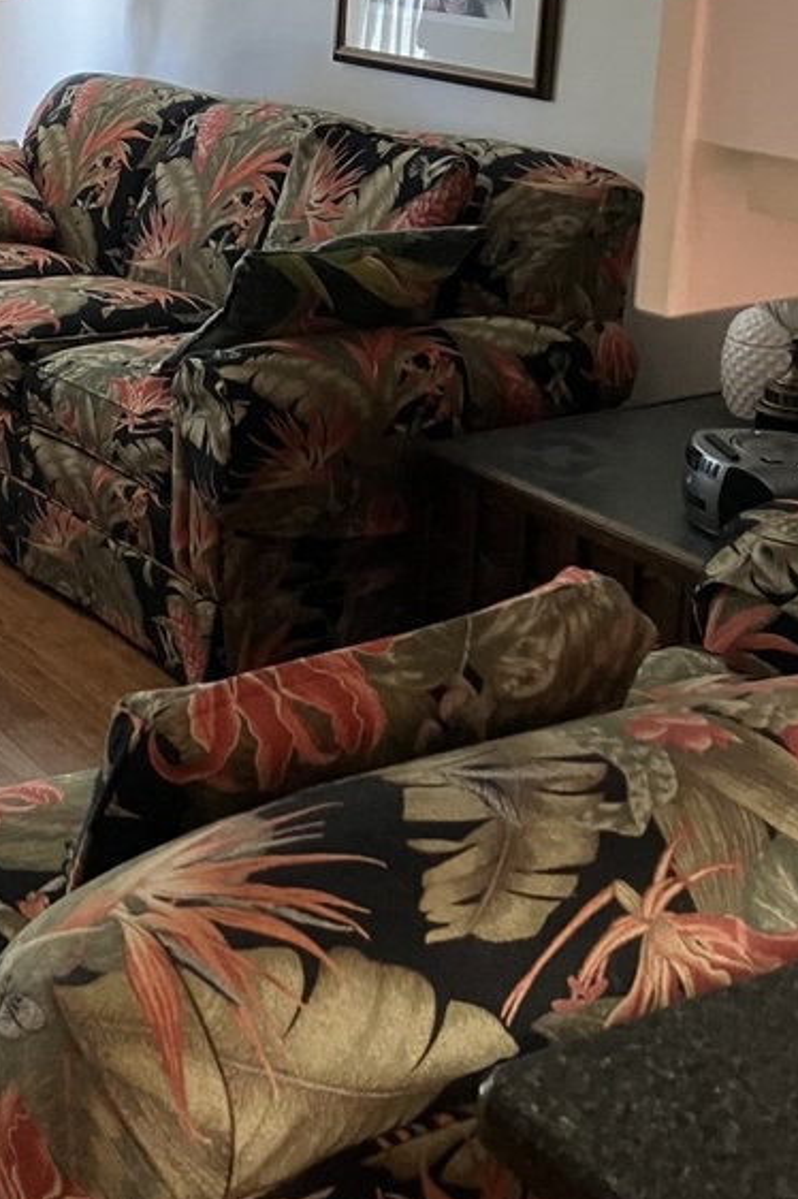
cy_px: 352
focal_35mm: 56
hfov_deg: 23.0
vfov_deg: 35.1
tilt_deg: -14.2
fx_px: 1864
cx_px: -38
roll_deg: -0.9
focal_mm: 3.99
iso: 200
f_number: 1.8
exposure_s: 1/60
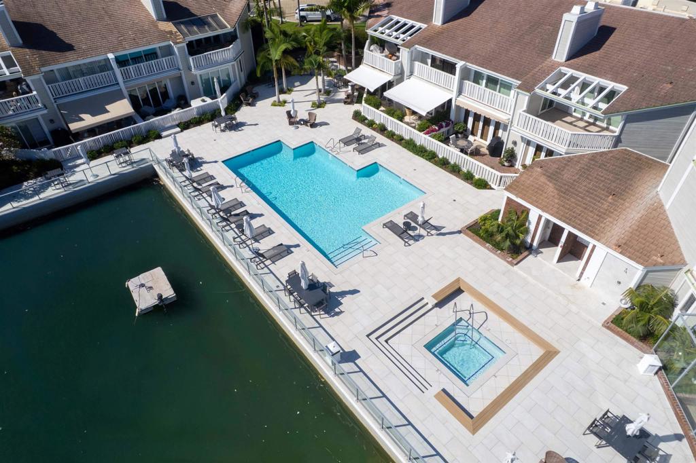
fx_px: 425
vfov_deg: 57.2
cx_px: 348
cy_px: 232
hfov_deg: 78.6
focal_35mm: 22
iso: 100
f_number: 2.8
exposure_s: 1/240
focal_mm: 8.38
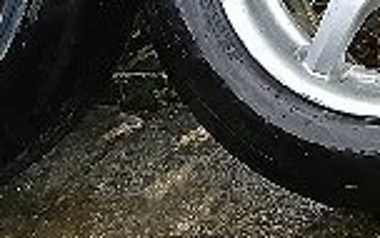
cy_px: -386
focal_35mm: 188
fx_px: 1947
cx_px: 848
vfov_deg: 6.5
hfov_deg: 10.0
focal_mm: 3.98
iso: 50
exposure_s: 1/139
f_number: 1.8
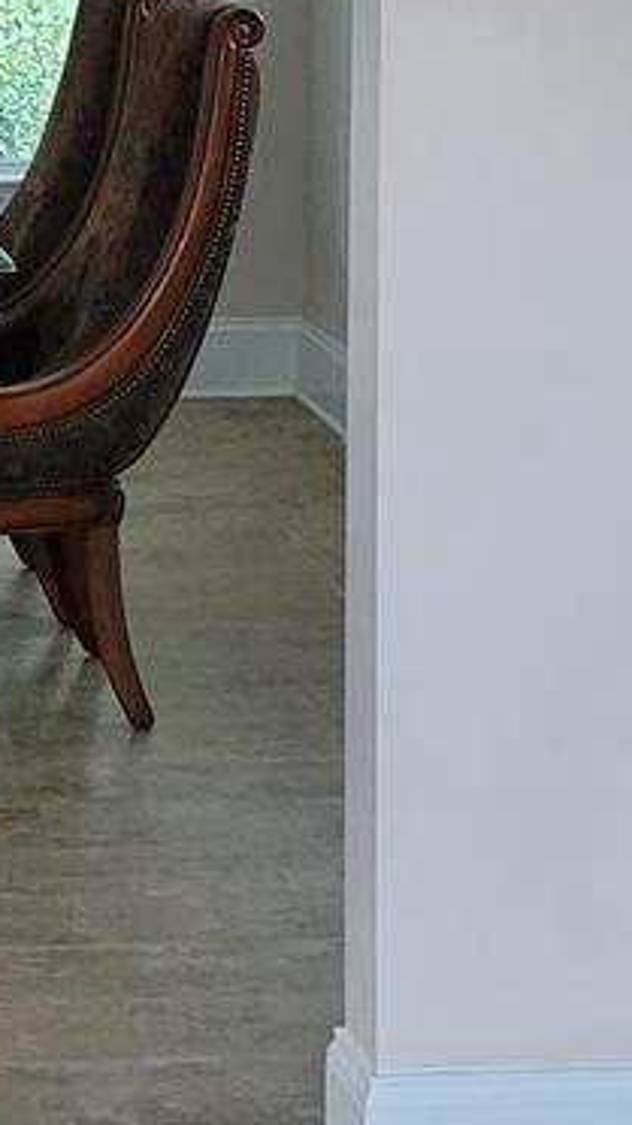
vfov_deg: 18.3
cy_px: 351
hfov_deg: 10.1
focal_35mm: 117
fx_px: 3489
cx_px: -278
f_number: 1.8
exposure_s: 1/29
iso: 640
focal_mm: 5.4
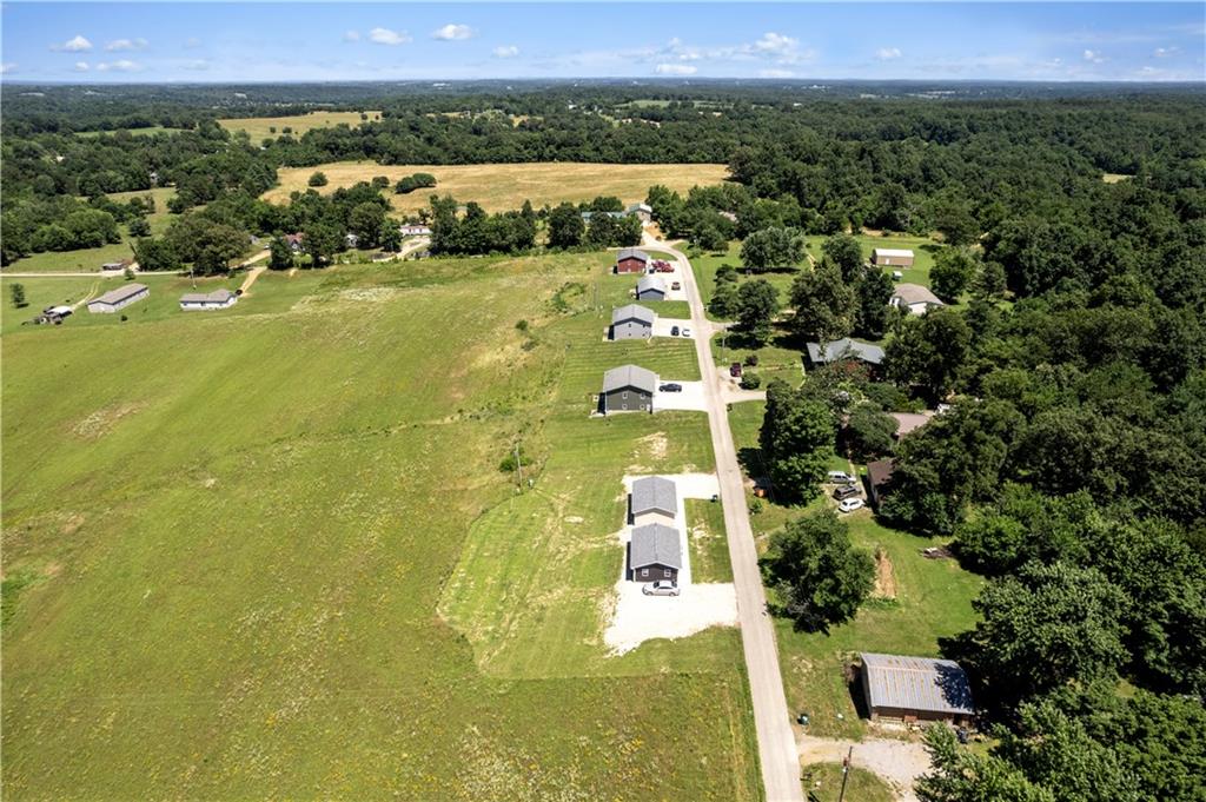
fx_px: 736
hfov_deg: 78.6
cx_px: 603
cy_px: 401
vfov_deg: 57.1
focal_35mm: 22
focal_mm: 8.38
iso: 100
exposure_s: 1/350
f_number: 2.8
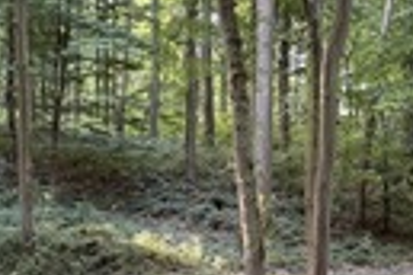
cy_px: 280
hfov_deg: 21.0
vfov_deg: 13.9
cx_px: 259
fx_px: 1113
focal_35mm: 97
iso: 250
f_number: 1.78
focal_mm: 6.76
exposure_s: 1/60
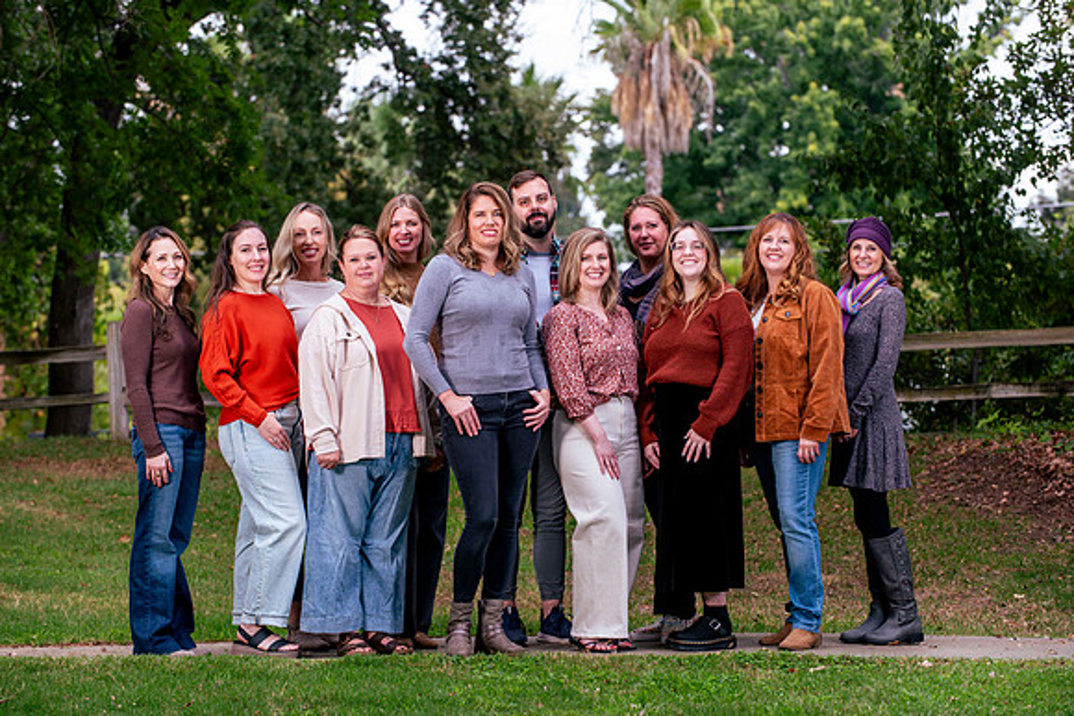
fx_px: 3730
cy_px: 358
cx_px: 537
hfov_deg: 16.4
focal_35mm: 125
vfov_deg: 11.0
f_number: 5.6
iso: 200
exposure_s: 1/250
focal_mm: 125
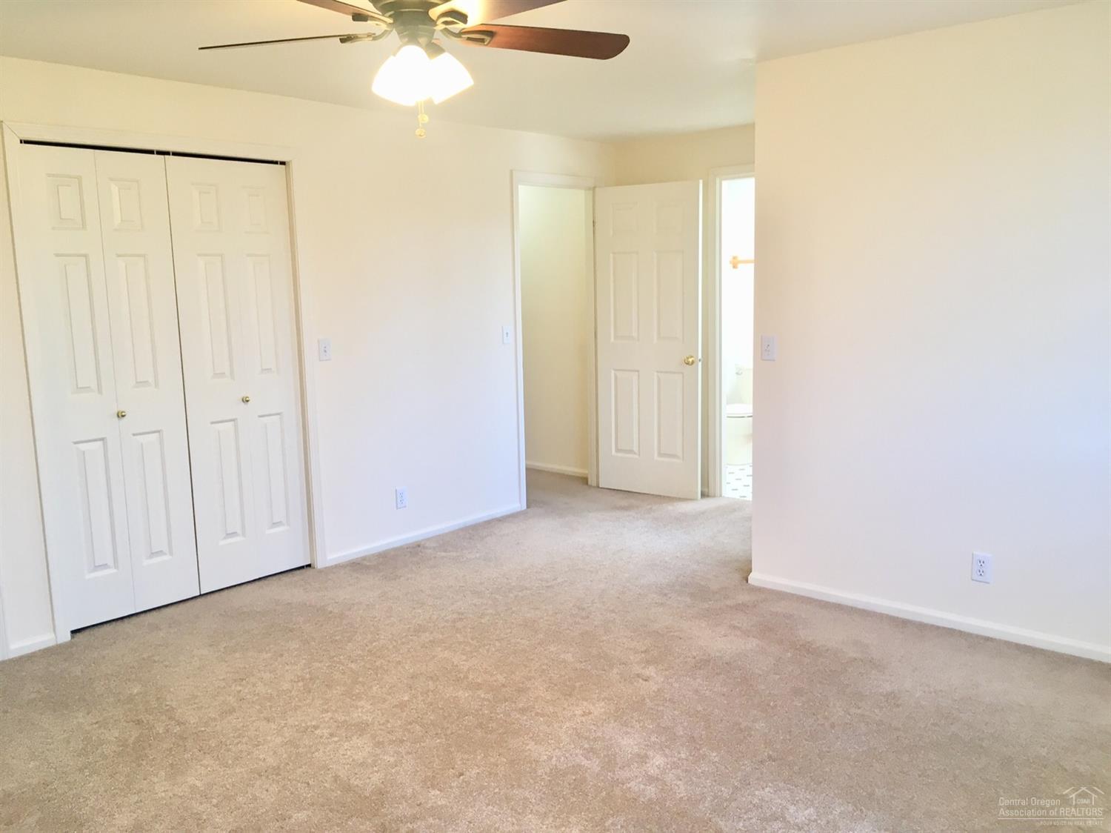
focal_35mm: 29
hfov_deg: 61.7
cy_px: 416
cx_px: 556
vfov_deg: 48.2
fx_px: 930
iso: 50
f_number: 2.2
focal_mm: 4.15
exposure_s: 1/30
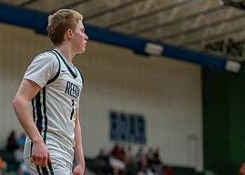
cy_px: 164
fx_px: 786
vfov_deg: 12.6
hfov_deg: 17.6
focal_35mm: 113
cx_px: 56
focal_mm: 50
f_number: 1.2
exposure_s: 1/1000
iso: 800
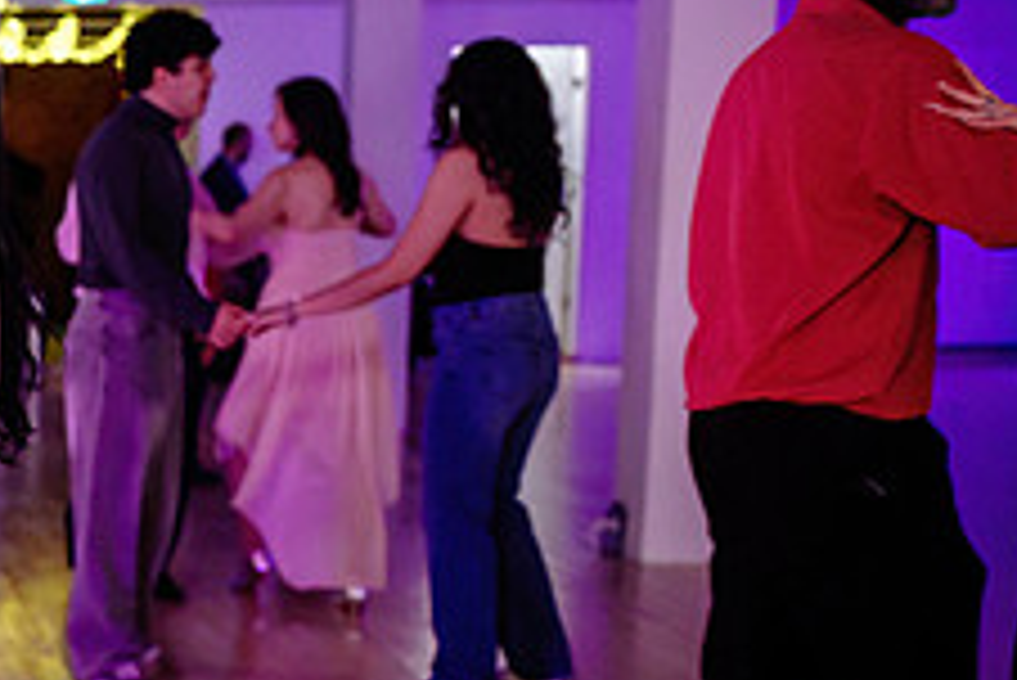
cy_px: 585
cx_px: -419
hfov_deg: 20.6
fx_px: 2459
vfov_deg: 15.6
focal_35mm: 87
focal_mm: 28
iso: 1600
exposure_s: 1/200
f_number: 2
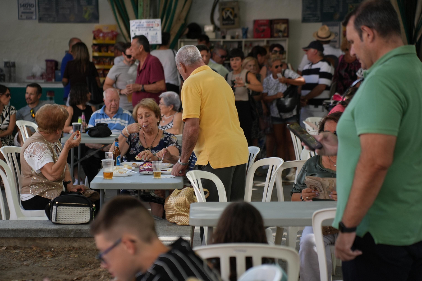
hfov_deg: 21.7
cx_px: 181
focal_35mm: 94
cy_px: 163
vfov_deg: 14.5
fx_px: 1102
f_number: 2.8
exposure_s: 1/800
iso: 320
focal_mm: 75
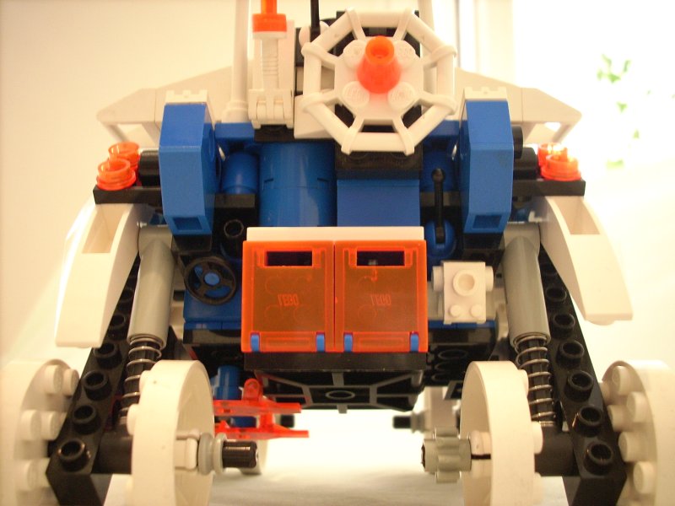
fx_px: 721
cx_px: 338
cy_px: 253
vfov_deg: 38.7
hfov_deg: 50.1
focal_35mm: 37
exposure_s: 1/9.9
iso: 200
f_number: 2.8
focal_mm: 6.2
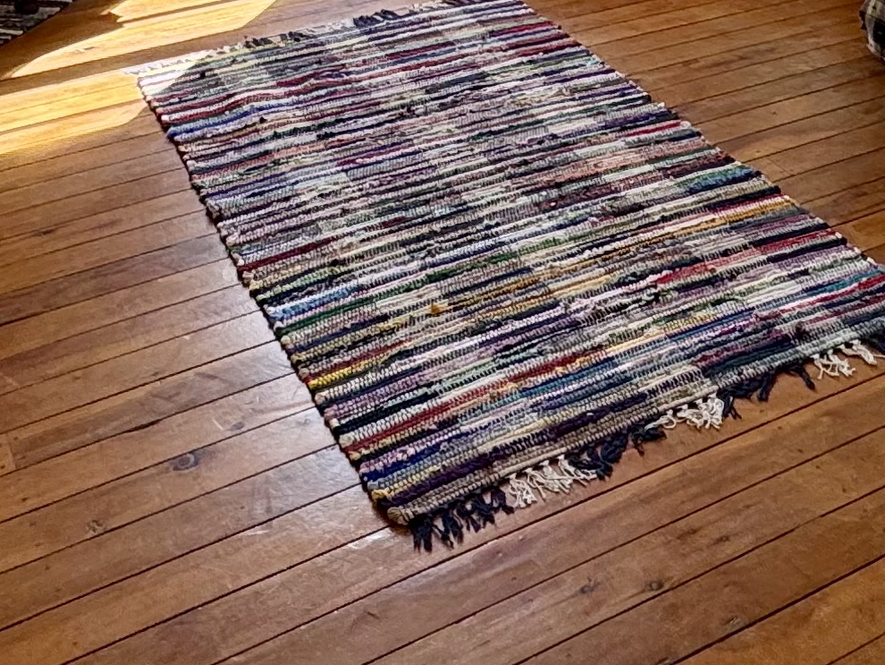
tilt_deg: -7.2
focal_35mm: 57
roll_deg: +0.9
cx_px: 630
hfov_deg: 33.3
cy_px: -353
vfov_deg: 21.3
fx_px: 1458
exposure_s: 1/130
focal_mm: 2.22
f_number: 2.2
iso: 40
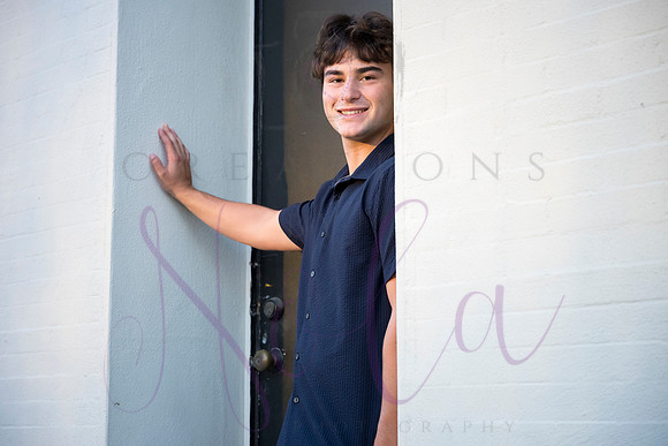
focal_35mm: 61
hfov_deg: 33.1
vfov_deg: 22.4
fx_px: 1124
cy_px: 223
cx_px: 334
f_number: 4
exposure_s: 1/1000
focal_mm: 60
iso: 1250
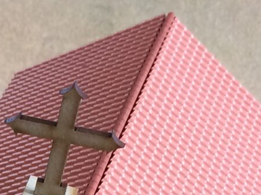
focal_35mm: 165
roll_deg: -1.1
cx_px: -237
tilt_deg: -44.2
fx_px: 1243
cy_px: 403
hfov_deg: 11.0
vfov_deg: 8.5
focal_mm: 4.15
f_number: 2.2
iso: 100
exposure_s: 1/33
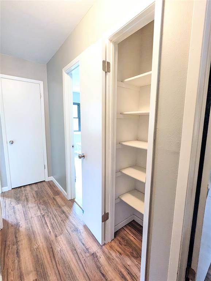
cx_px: 106
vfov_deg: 94.4
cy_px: 140
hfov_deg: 78.2
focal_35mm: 16
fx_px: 130
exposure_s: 1/40.1
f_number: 2.2
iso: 987
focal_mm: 2.35
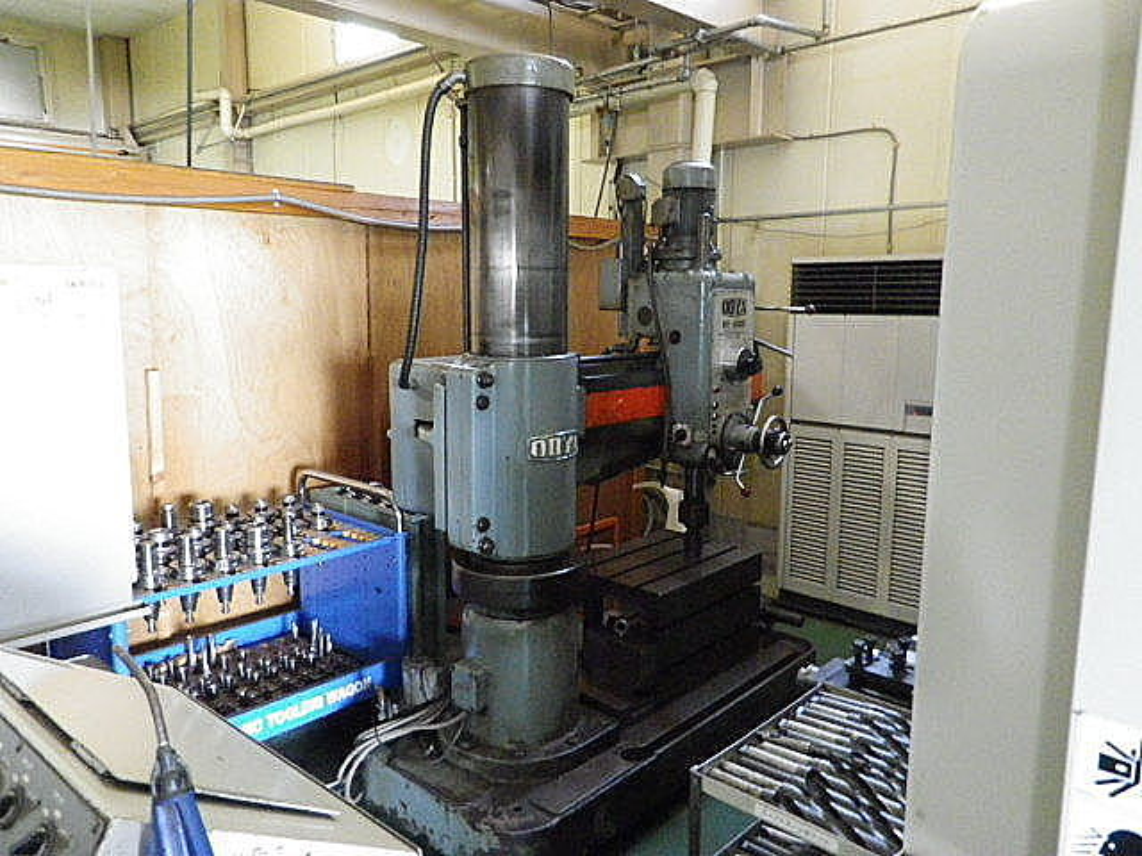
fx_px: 825
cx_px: 571
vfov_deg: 54.9
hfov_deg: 69.4
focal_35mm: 25
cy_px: 428
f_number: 3.5
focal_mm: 4.5
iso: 800
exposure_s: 1/8
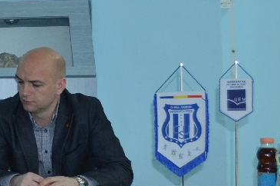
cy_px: 43
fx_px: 848
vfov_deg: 12.5
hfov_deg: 16.7
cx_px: -167
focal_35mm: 109
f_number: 5
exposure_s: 1/60
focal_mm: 22
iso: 800
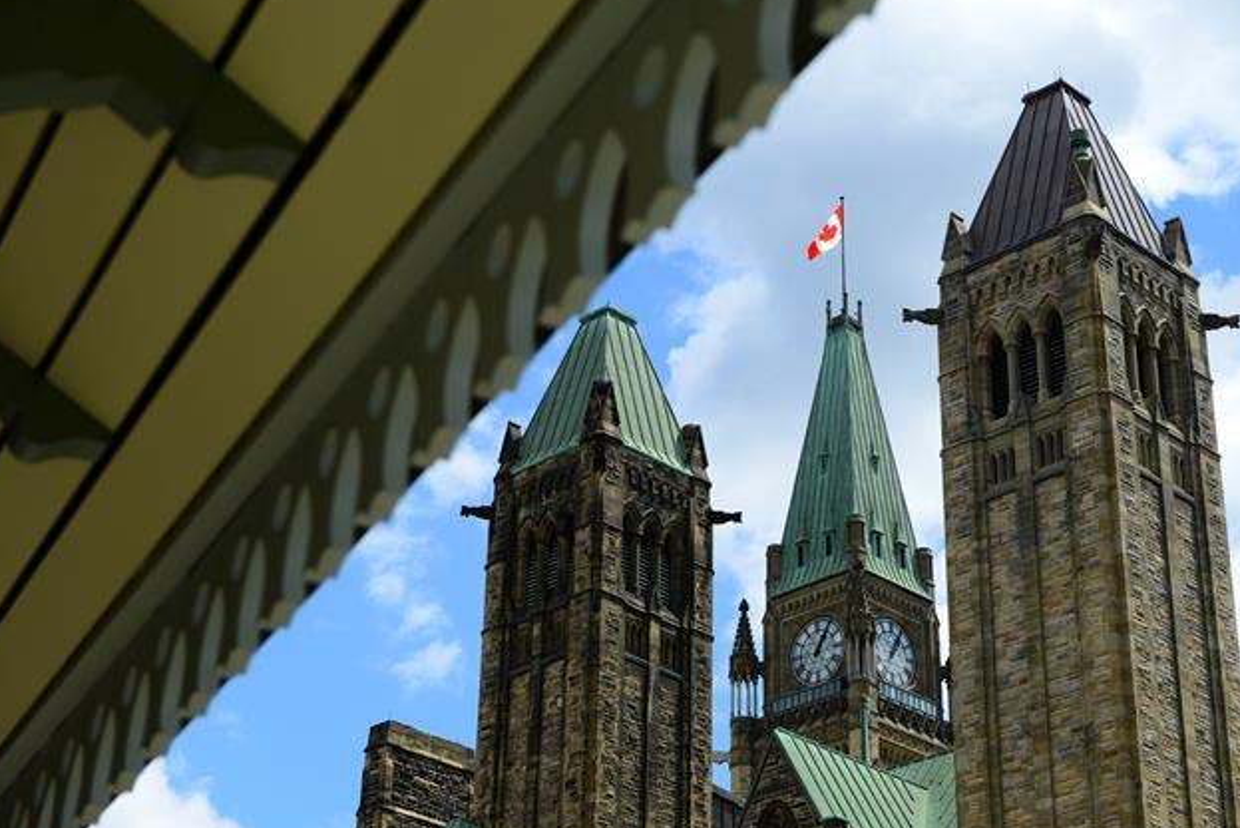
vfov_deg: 18.7
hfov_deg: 27.7
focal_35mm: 73
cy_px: 418
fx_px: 2515
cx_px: 631
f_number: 8
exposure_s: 1/640
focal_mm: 70
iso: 200
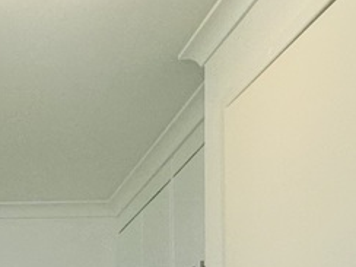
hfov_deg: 20.2
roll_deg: +0.6
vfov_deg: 14.6
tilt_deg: -0.7
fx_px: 884
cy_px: 511
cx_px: -147
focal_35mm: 86
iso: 160
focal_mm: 2.22
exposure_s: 1/100
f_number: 2.2
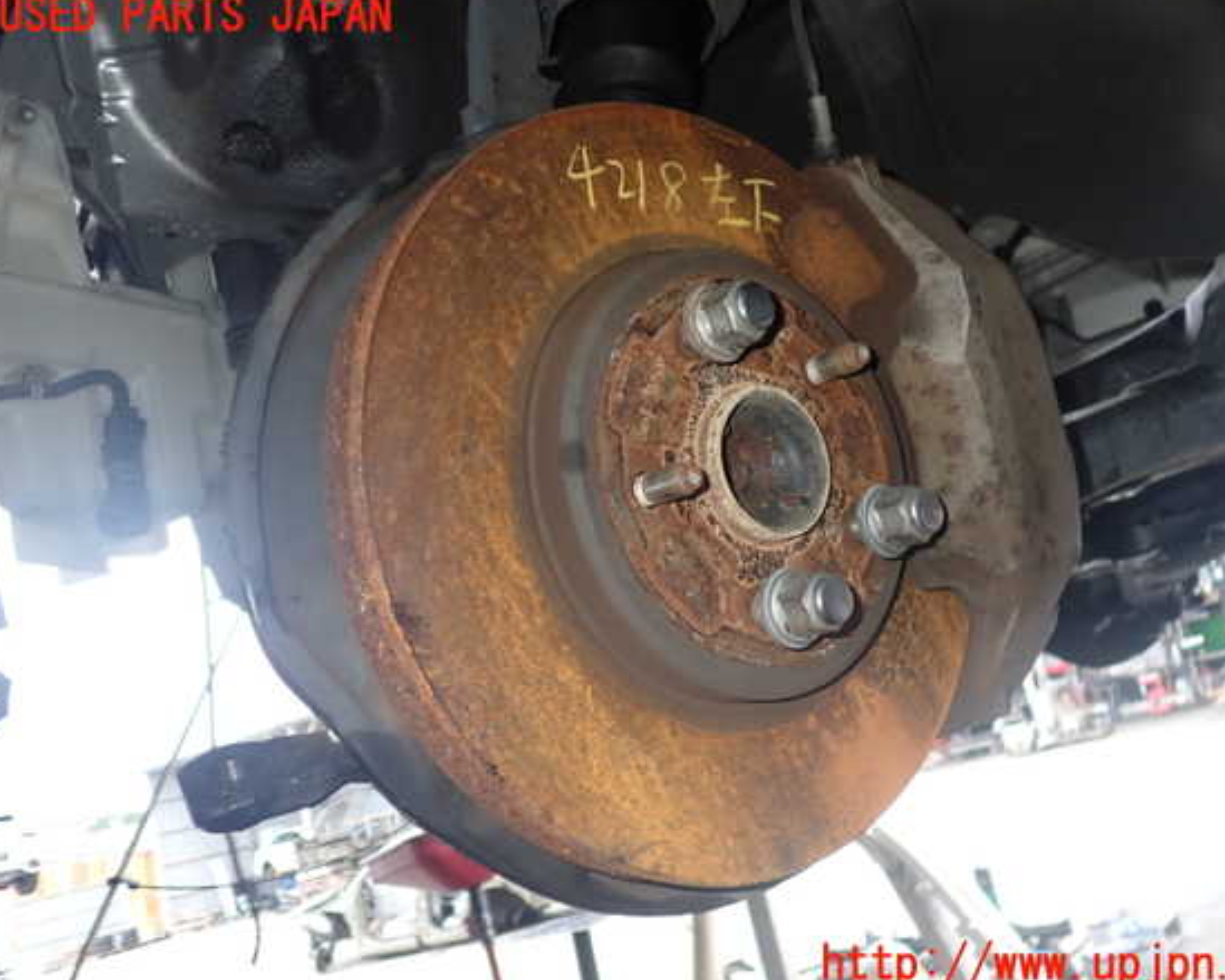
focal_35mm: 32
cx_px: 656
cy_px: 491
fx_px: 1160
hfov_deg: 55.6
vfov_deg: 45.8
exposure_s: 1/30
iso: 200
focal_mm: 5.4
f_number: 6.3
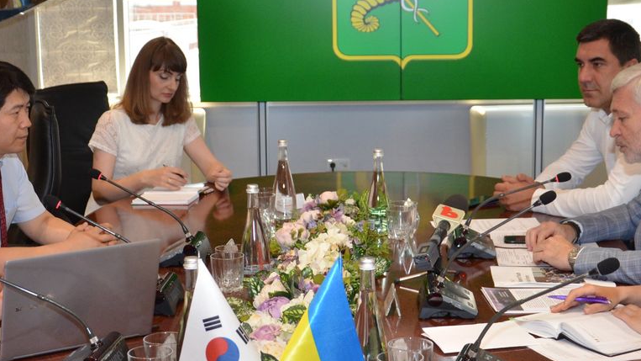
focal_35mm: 72
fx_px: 1223
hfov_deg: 29.4
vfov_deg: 16.8
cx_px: 314
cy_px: 207
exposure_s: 1/250
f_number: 4
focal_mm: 25
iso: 800
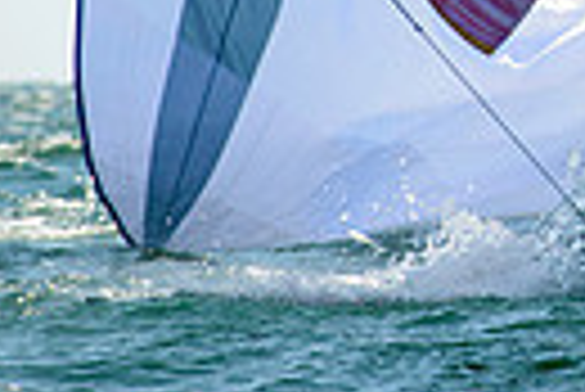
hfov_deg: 2.3
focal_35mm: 893
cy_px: -322
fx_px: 14527
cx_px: 1220
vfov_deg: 1.5
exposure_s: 1/1600
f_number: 5.6
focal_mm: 200
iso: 250
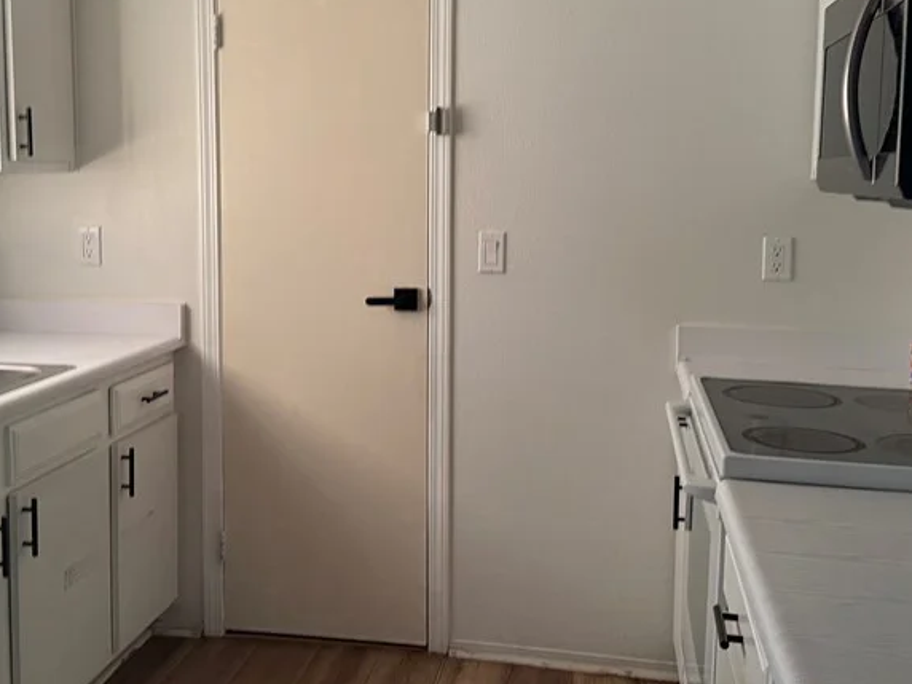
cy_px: 263
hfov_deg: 43.8
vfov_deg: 33.5
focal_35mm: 43
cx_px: 399
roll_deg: -0.6
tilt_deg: -12.3
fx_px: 1133
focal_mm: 6.76
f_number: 1.78
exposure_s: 1/60
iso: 250
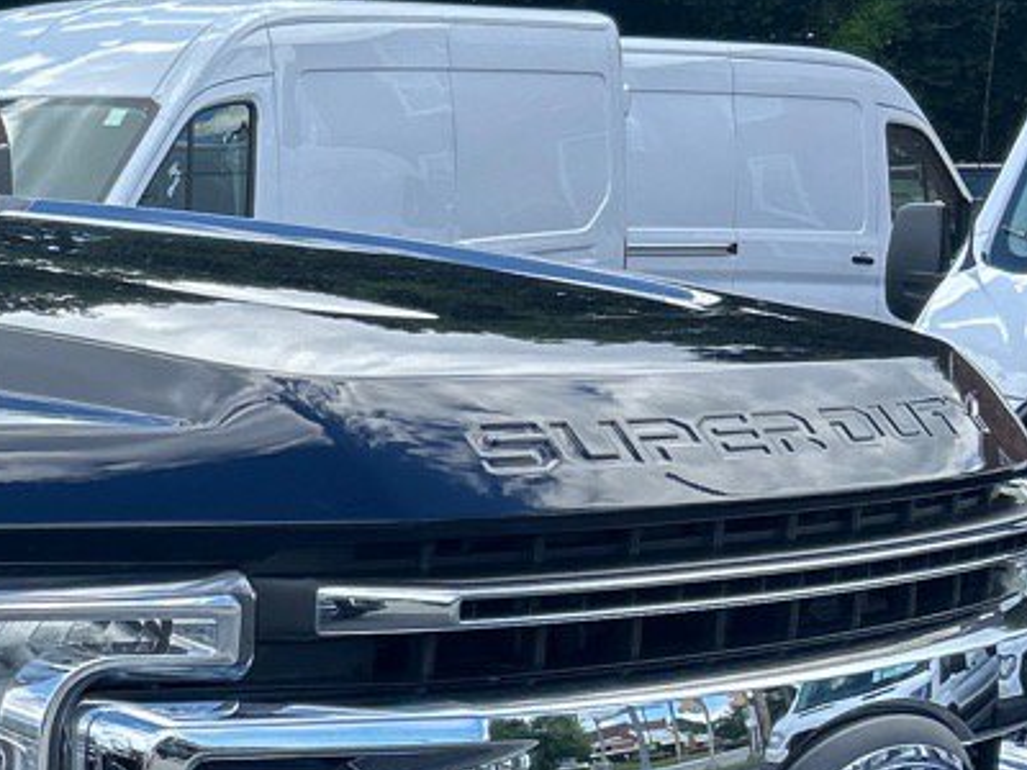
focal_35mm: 104
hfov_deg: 16.3
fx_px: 3086
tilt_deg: -5.1
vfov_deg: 14.1
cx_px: -732
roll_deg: -1.4
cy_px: 683
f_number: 1.5
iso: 50
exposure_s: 1/1412
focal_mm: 5.7
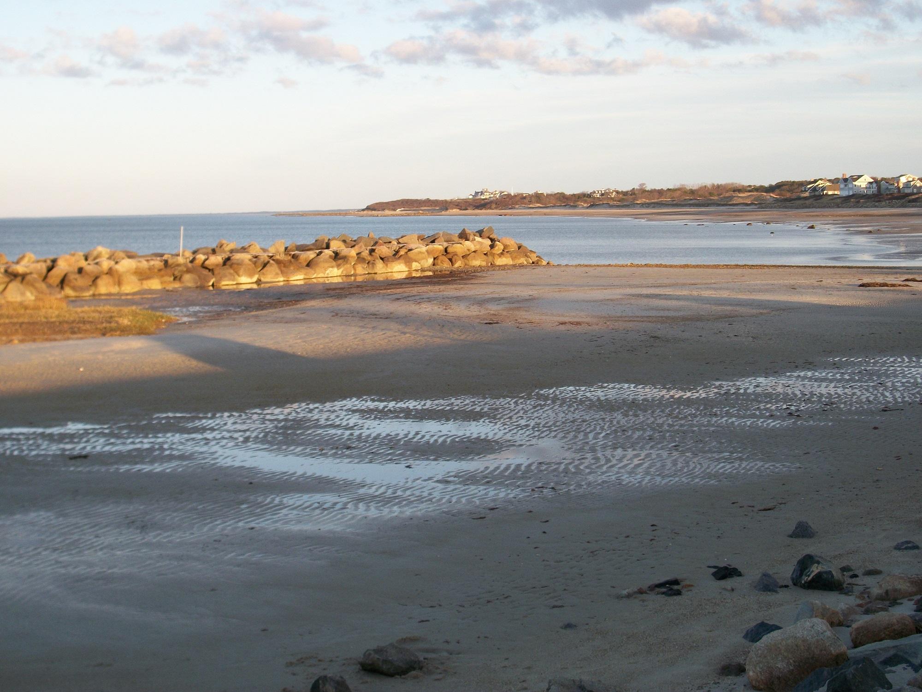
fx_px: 1438
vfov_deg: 27.0
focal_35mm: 54
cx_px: 461
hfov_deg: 35.5
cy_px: 346
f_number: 4
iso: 80
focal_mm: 9.7
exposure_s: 1/200
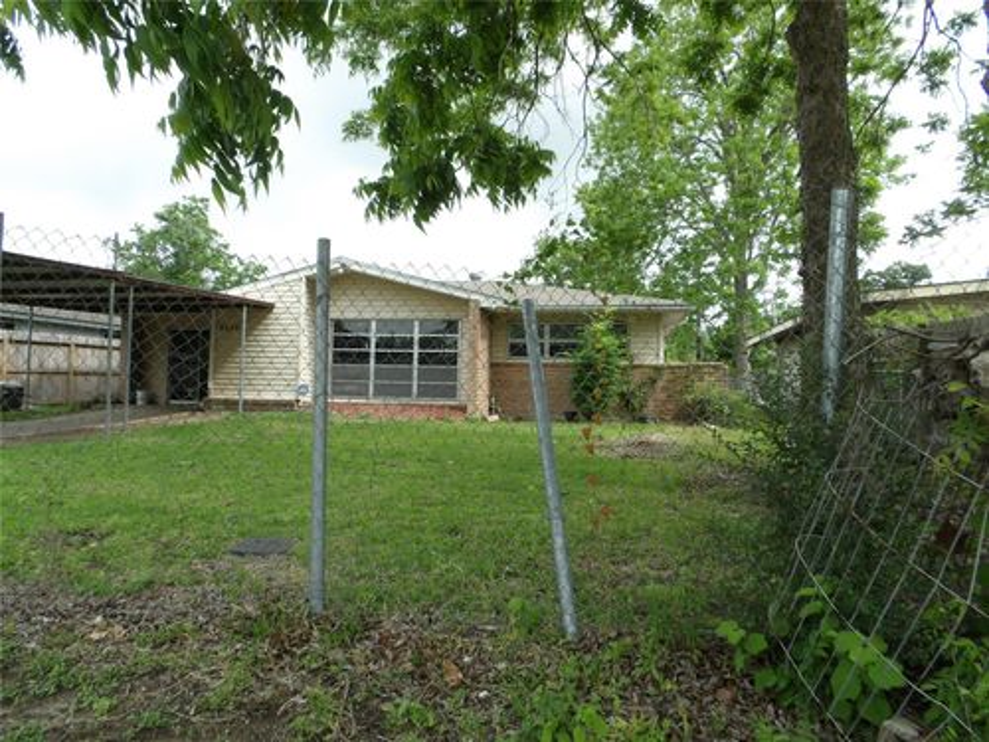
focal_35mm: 23
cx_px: 494
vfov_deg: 58.9
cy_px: 371
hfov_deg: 73.9
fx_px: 657
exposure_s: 1/198
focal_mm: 4.2
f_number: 4.1
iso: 100
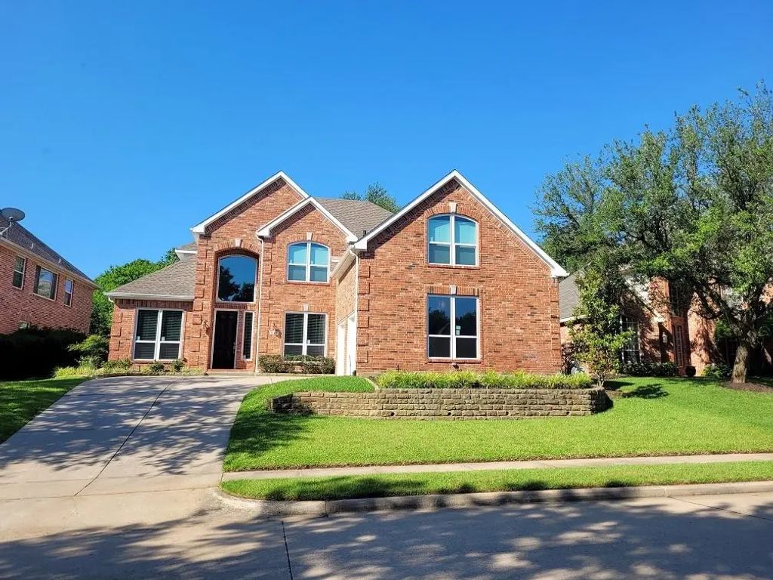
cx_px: 386
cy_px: 290
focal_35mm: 26
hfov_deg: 67.3
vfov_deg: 53.1
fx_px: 581
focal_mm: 5.4
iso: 40
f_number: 1.8
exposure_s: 1/1492
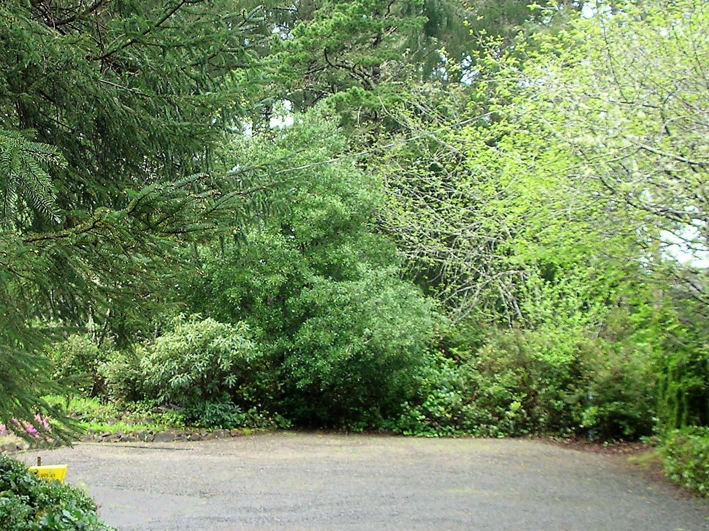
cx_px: 248
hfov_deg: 30.1
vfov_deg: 22.9
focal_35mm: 64
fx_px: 1311
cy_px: 215
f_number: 3
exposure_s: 1/55.5
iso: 50
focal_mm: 5.8
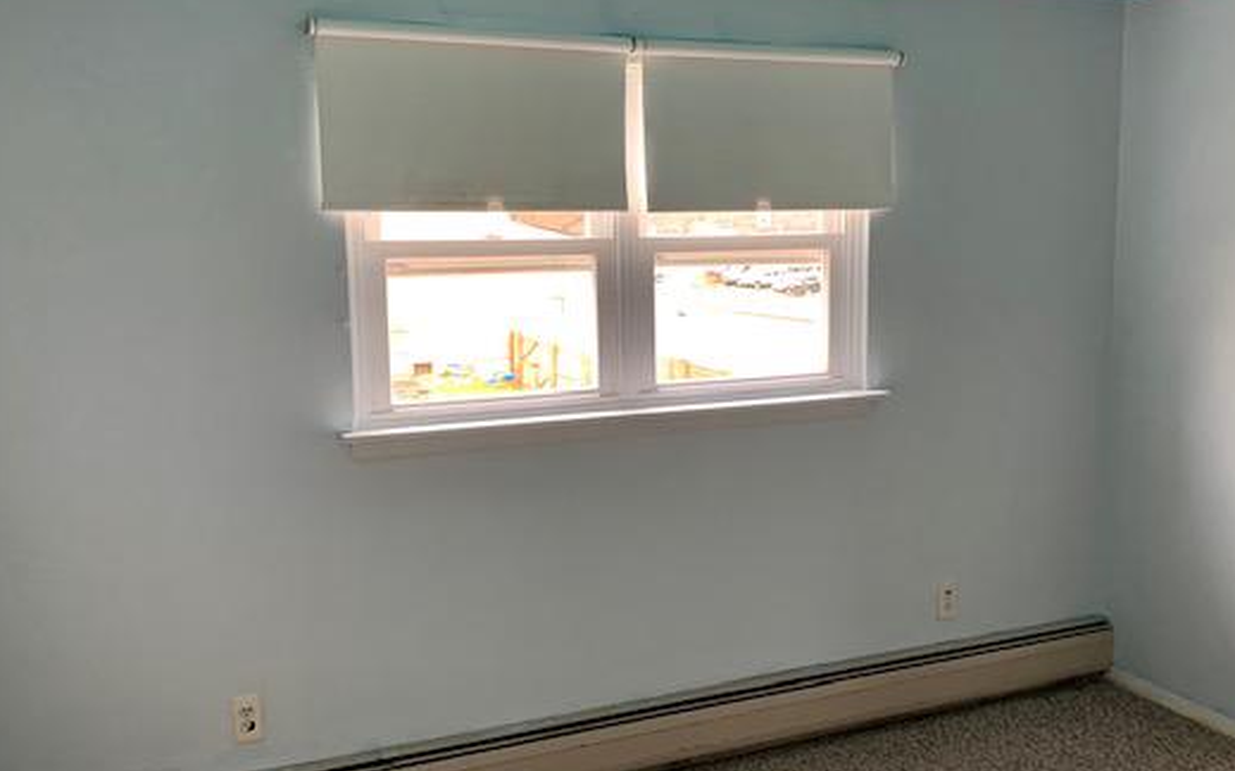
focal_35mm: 34
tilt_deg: -5.9
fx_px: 1144
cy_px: 393
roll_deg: -1.9
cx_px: 657
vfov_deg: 37.2
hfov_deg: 56.7
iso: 125
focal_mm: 4.25
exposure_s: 1/60
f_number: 1.8
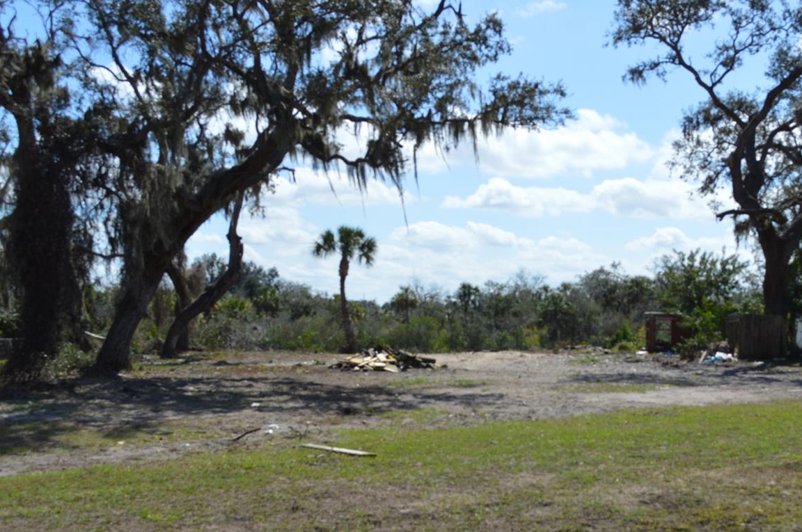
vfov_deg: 26.8
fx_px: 1112
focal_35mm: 50
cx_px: 533
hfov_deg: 39.2
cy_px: 349
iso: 100
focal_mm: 24
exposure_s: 1/320
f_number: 9
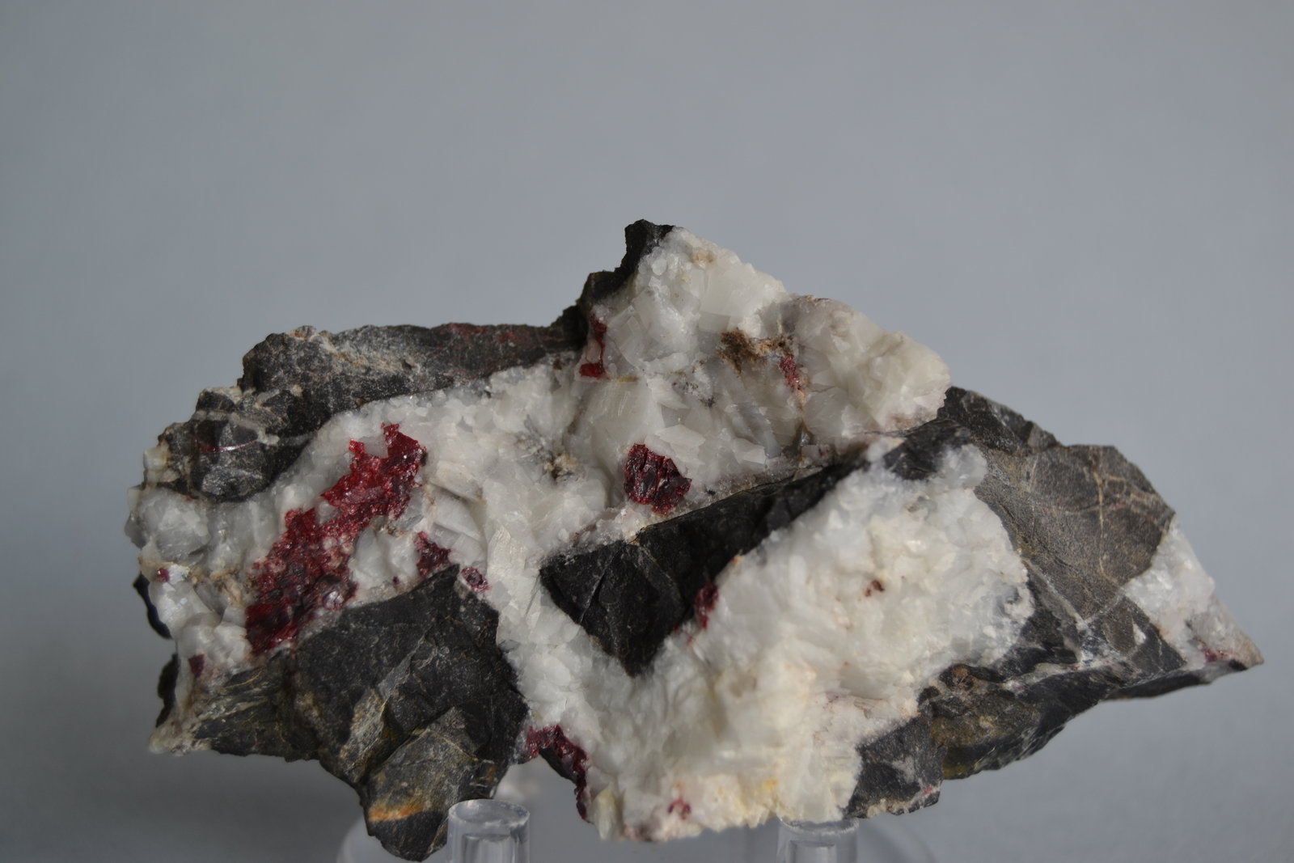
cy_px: 432
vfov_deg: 22.6
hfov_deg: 33.4
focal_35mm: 60
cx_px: 647
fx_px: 2157
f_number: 5
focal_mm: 40
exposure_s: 1/40
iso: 100
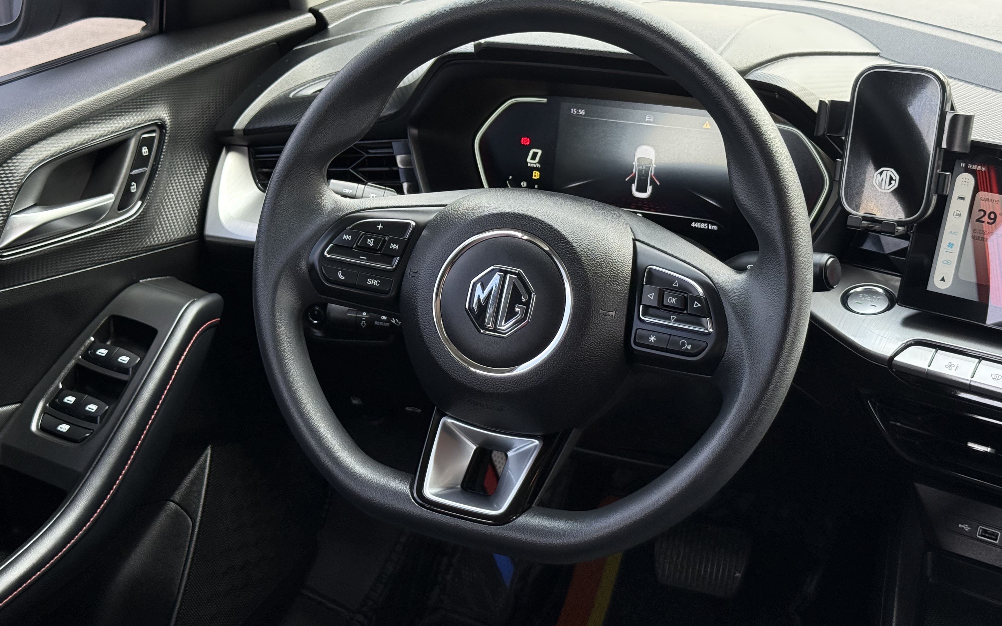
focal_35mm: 53
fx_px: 1447
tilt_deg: -22.2
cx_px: 509
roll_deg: -0.3
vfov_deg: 24.4
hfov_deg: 38.2
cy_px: 277
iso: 200
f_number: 1.78
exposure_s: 1/179
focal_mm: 6.76
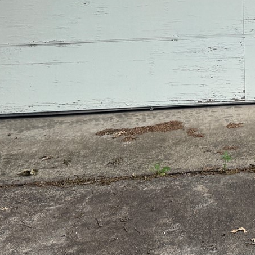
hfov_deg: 17.4
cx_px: 290
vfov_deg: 16.7
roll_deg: +1.7
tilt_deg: +3.7
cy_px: -106
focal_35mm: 96
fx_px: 800
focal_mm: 6.76
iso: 80
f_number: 1.78
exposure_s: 1/952
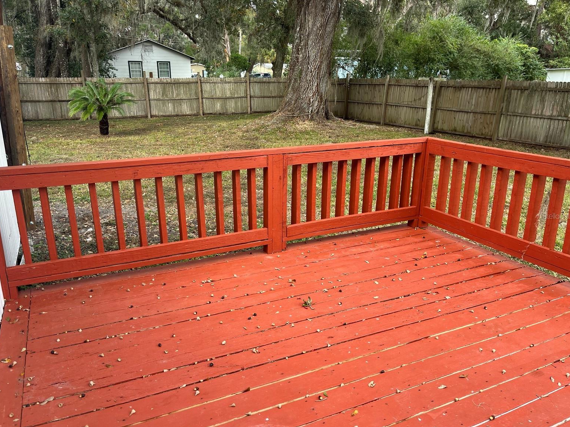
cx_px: 281
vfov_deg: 51.4
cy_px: 216
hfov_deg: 65.3
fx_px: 445
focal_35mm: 27
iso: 40
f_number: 1.6
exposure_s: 1/191
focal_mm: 5.1
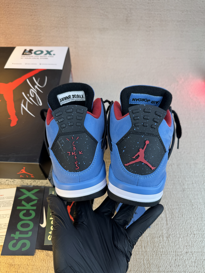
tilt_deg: -55.2
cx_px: 102
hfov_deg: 56.8
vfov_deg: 71.6
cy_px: 136
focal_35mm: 24
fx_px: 190
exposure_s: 1/562
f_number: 1.78
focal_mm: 6.76
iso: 80
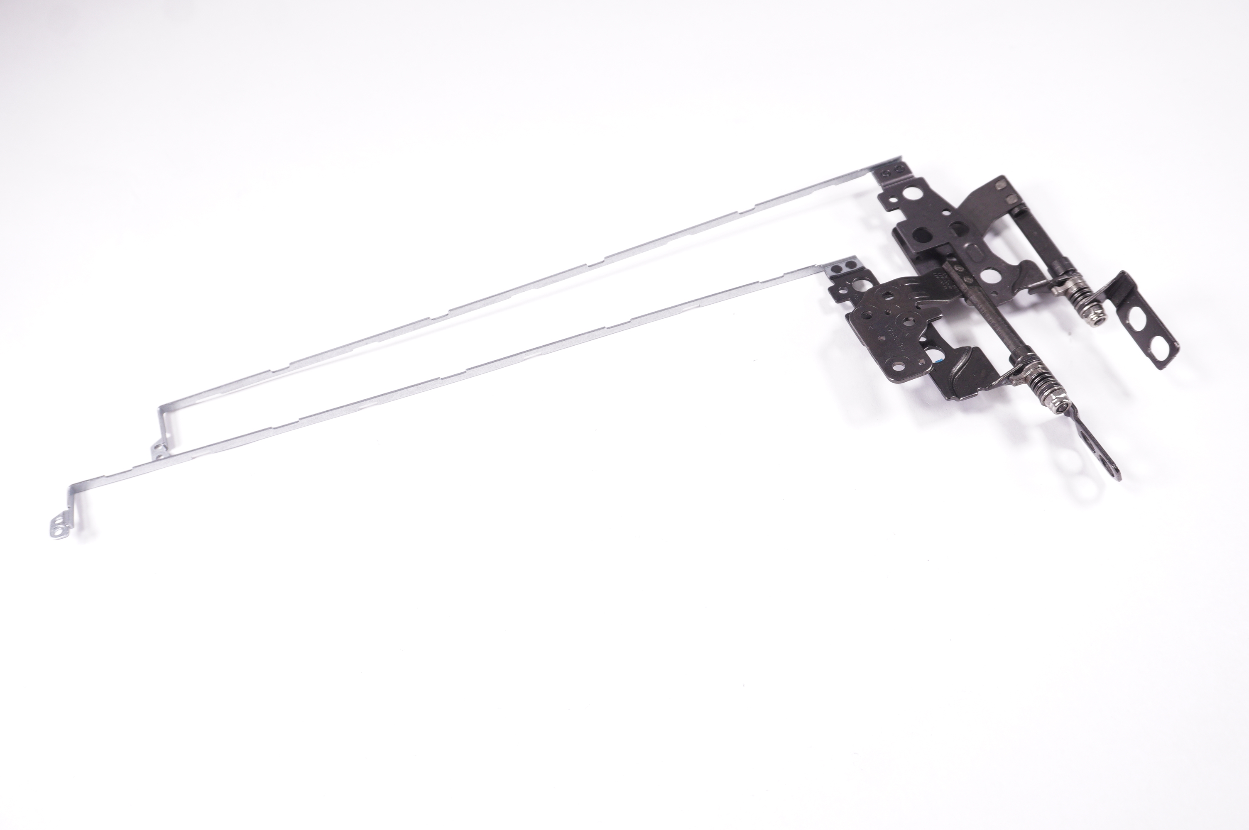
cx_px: 624
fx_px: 1144
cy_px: 415
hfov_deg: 57.3
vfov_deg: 39.9
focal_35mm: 33
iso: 640
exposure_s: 1/200
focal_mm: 22
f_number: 6.3
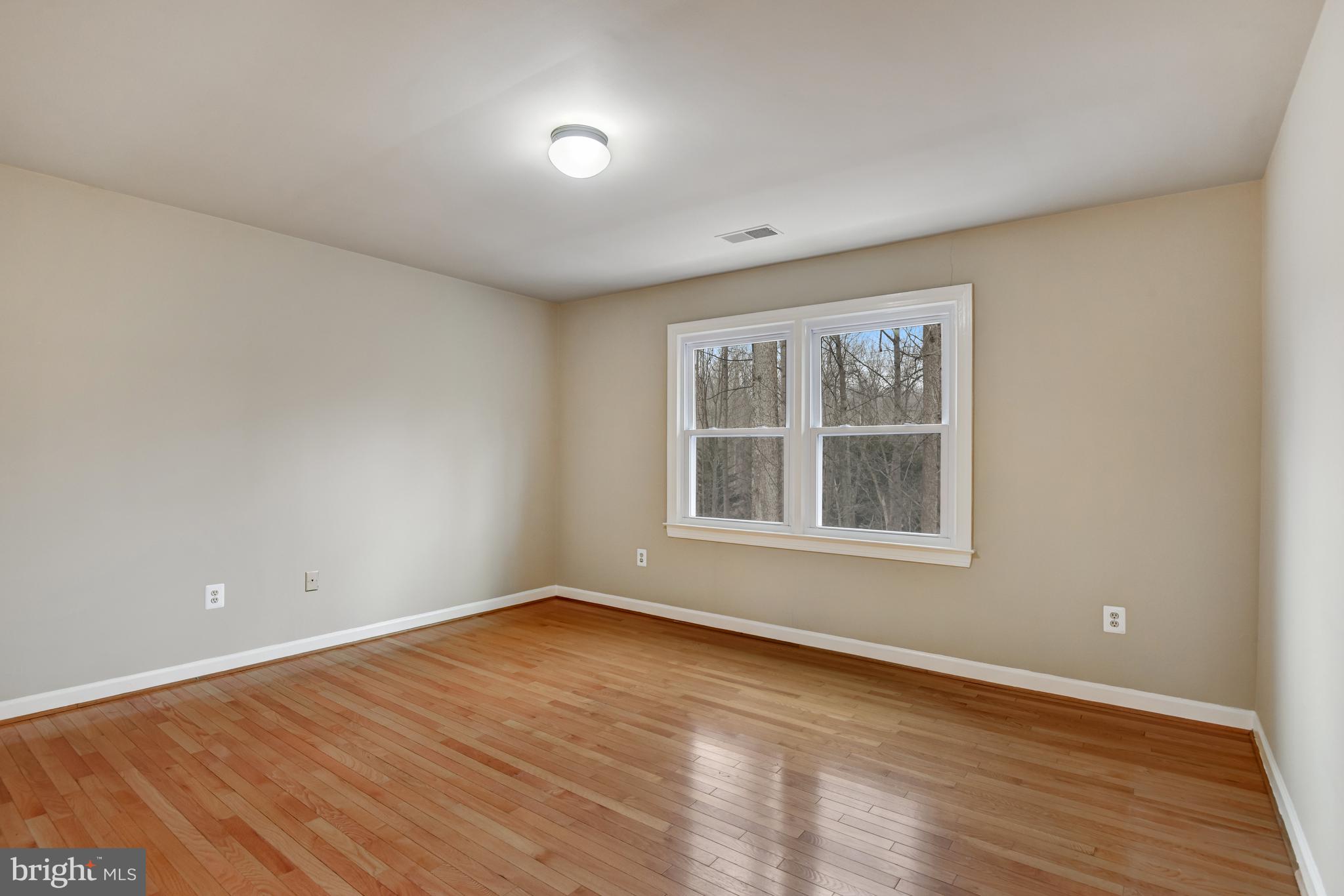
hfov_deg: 93.3
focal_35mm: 17
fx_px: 635
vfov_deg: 70.5
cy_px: 448
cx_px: 672
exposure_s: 1/20
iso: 400
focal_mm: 17
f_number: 8
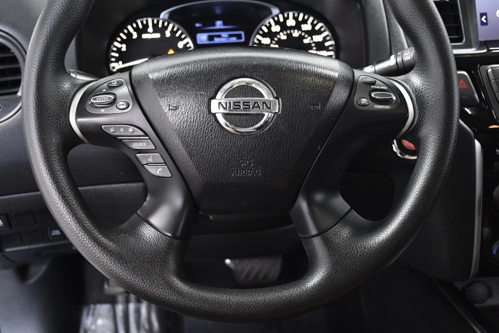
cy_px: 166
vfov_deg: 33.4
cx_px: 250
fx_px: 554
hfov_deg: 48.5
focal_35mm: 40
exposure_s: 1/125
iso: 2500
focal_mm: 27
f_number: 4
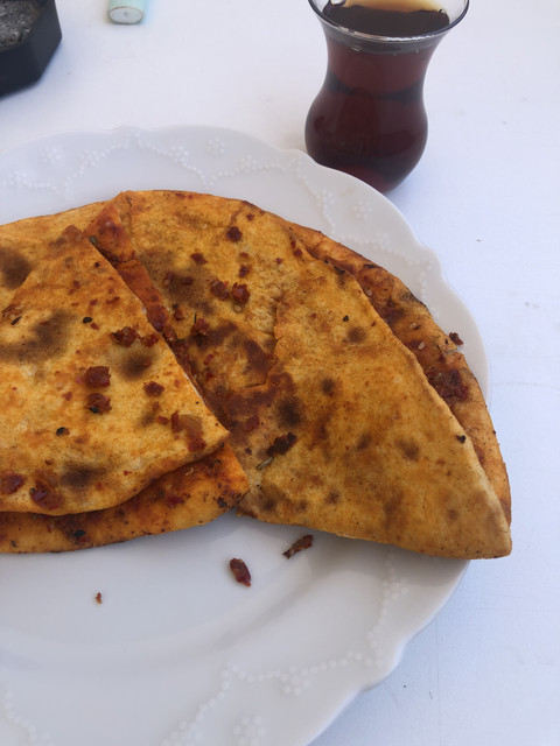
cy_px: 373
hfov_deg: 49.7
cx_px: 280
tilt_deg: -58.1
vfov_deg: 63.4
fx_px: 604
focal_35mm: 28
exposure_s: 1/173
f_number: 1.8
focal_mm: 4
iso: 20
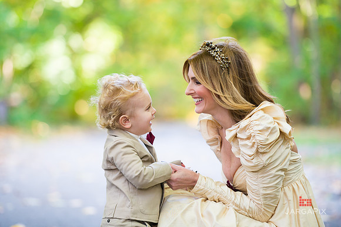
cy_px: 114
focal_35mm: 170
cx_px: 170
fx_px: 1609
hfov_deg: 12.1
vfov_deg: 8.1
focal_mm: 170
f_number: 3.2
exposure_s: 1/200
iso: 1600
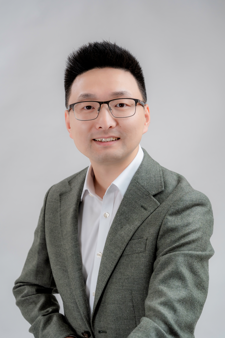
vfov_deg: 32.9
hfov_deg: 22.3
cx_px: 112
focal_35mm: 61
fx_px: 572
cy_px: 169
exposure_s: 1/160
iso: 320
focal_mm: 61
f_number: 6.3
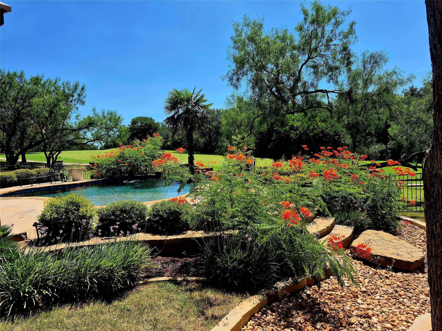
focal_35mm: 23
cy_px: 166
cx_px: 221
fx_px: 294
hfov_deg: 73.9
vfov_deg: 58.9
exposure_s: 1/1667
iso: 25
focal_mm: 5.4
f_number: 1.8
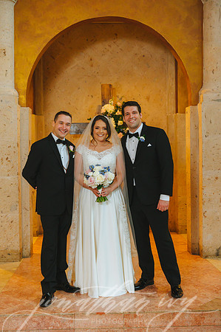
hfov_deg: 29.8
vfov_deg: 43.6
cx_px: 110
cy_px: 166
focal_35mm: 45
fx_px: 415
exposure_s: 1/160
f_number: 4
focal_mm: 45
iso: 4000
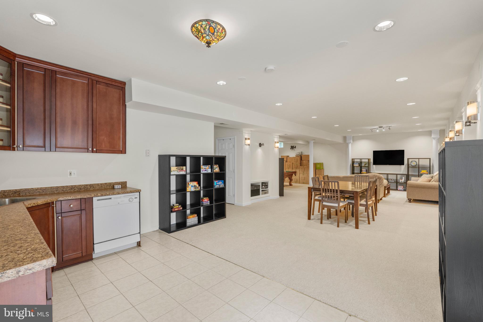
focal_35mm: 16
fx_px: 215
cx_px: 242
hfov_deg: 96.7
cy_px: 161
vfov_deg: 73.7
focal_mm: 16
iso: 800
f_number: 8
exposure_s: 1/20
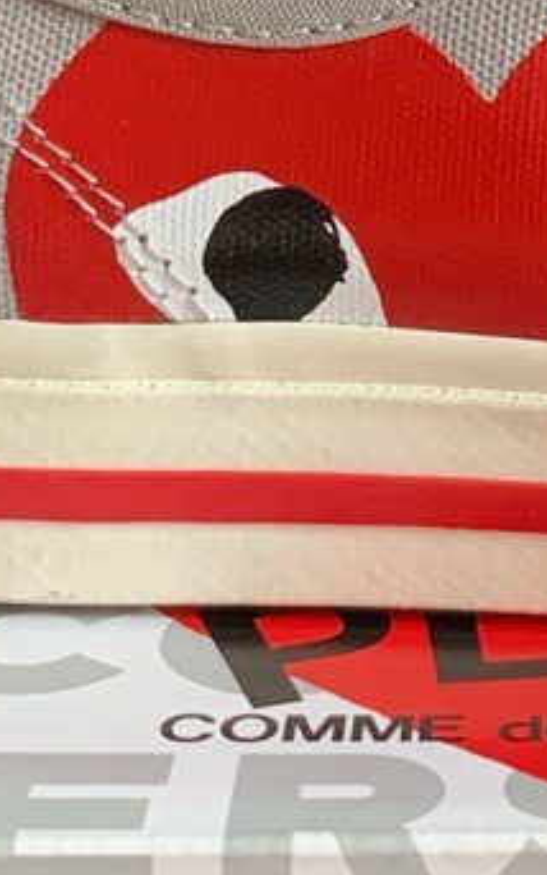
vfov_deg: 15.4
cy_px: -248
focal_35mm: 129
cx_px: 682
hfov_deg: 10.0
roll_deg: -1.3
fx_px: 3074
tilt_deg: -9.6
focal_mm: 4.25
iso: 125
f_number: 1.8
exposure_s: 1/60
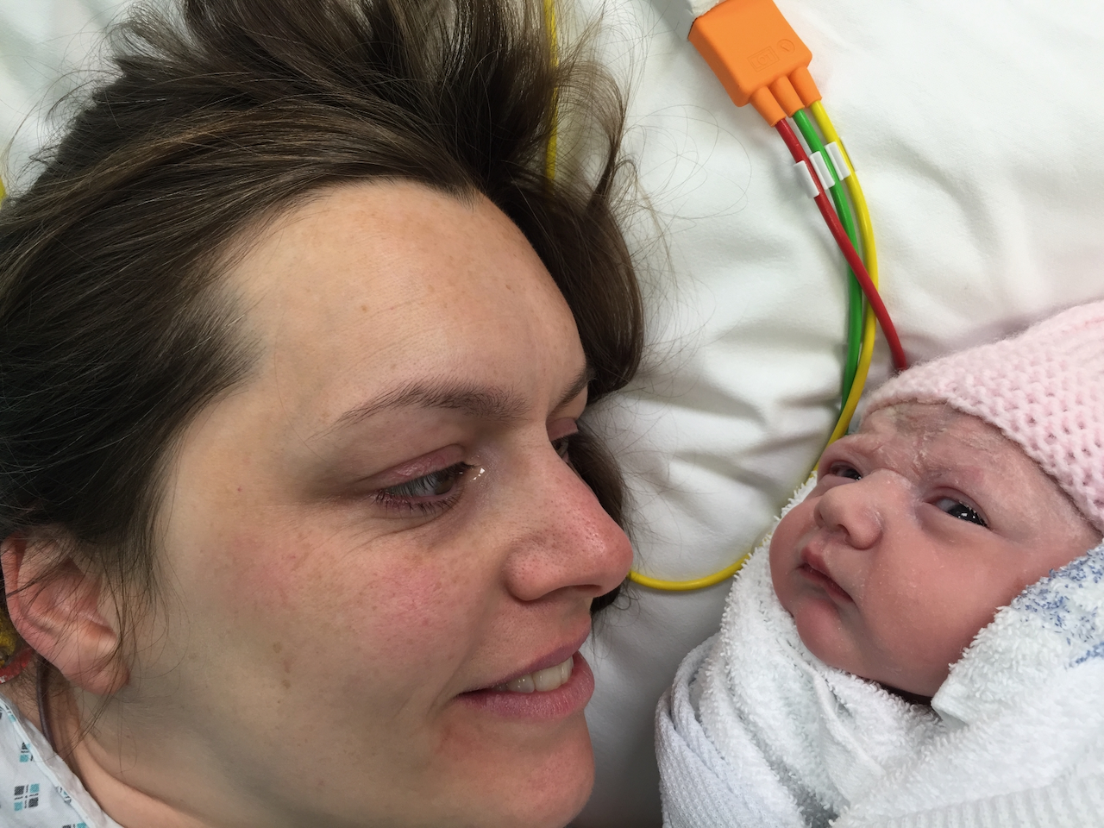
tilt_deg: -73.4
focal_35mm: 29
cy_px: 414
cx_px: 552
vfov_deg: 48.2
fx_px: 925
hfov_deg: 61.7
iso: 40
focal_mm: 4.15
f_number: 2.2
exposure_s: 1/60
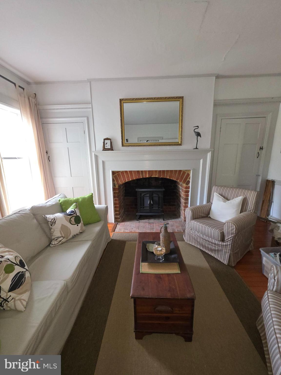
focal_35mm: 13
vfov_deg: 106.2
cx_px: 140
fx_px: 141
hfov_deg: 89.9
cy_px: 188
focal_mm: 2.2
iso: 250
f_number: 1.9
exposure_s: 1/60
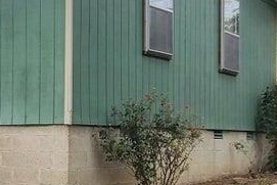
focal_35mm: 68
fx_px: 523
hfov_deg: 24.9
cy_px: 132
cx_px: -101
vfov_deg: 19.9
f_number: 2.2
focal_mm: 2.2
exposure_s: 1/389
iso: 50
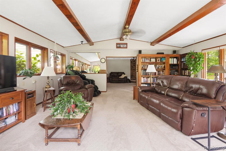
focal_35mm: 17
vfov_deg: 70.5
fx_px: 107
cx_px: 113
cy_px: 76
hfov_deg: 93.3
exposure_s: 1/6
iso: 400
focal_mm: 17
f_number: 10
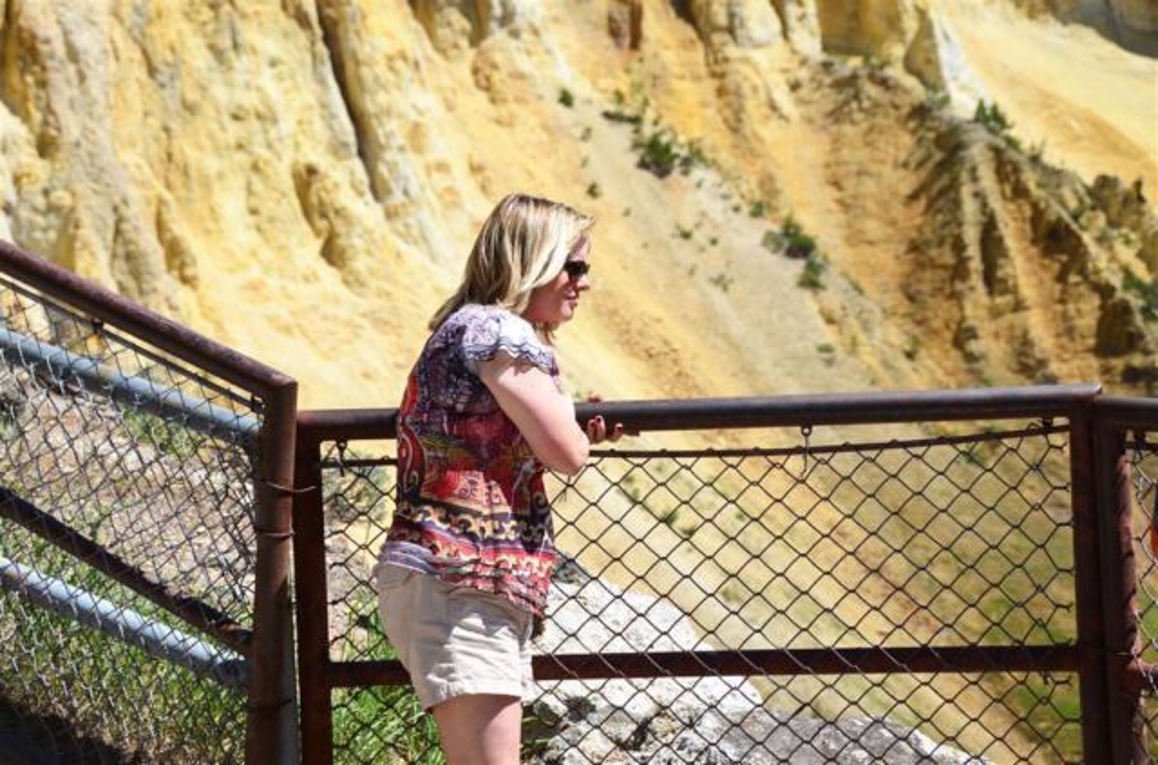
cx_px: 579
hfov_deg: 22.7
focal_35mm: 90
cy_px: 382
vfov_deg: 15.1
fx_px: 2887
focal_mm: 60
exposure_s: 1/800
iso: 200
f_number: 7.1
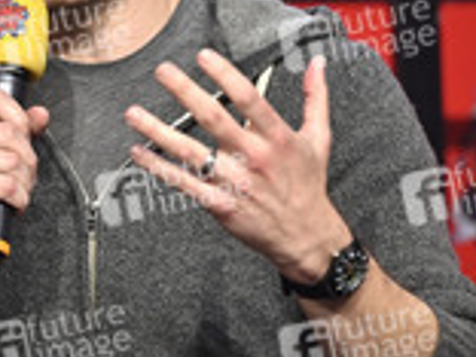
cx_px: 93
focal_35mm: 557
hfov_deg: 3.6
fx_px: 7659
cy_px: 113
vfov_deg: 2.7
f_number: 2.8
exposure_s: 1/320
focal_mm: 200
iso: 800
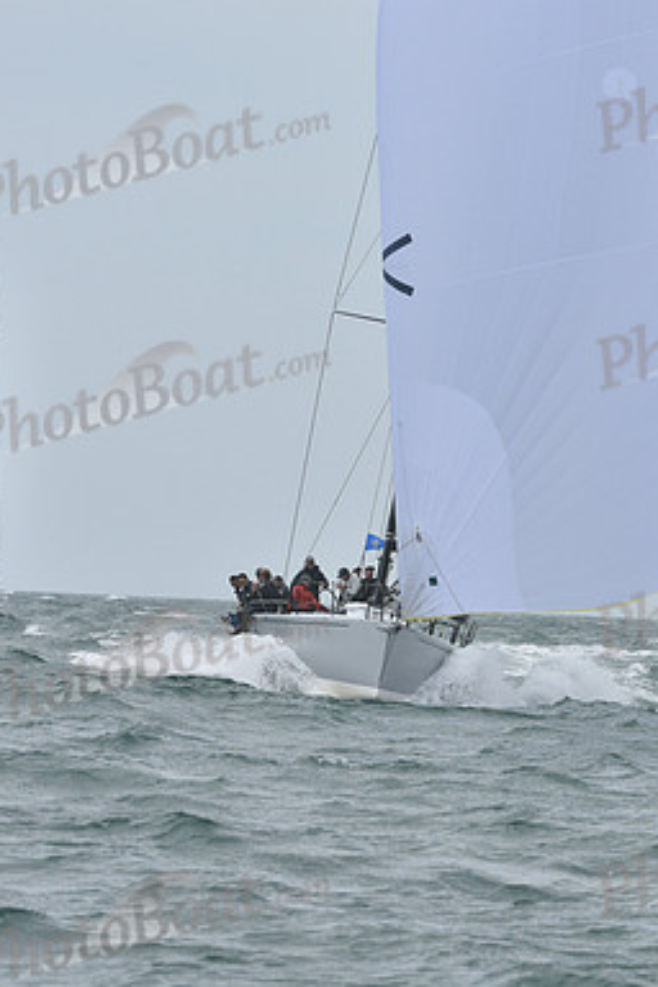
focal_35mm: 302
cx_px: 465
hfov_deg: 4.6
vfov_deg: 6.8
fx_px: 8279
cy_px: 492
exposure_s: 1/1000
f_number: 8
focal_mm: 200
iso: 320
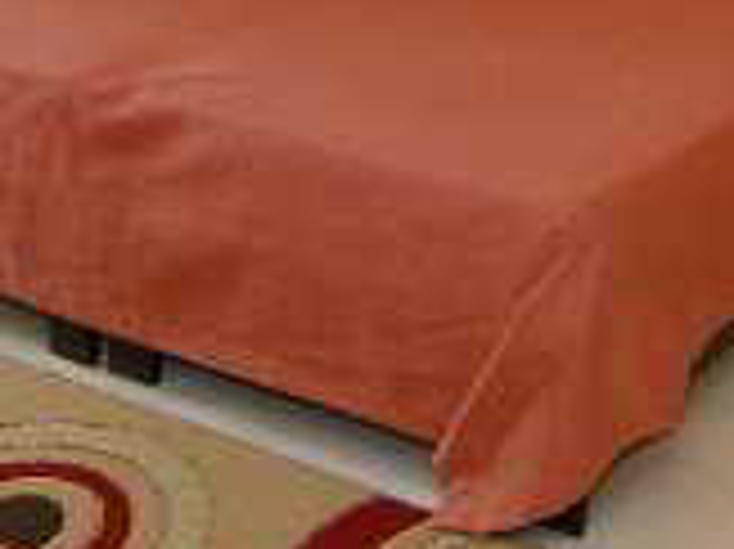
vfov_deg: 15.9
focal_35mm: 85
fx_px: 1801
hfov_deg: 22.8
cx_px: 540
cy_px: -279
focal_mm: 12
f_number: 6.3
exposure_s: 1/40
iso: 400
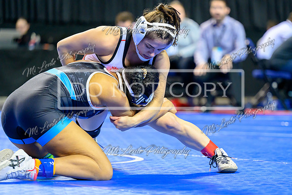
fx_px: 1455
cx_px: 181
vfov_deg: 7.7
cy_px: 105
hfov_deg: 11.5
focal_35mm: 179
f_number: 2.8
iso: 2500
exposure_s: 1/800
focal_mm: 145
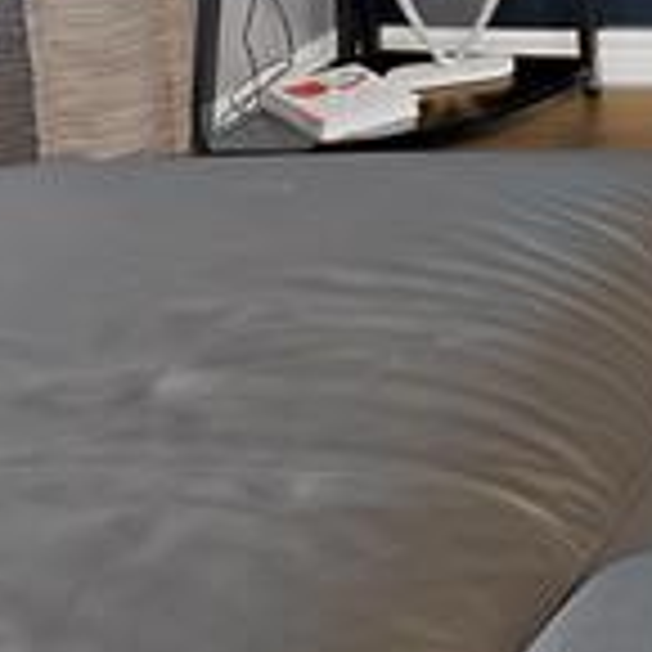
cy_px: -616
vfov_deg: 15.7
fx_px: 1918
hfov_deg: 15.1
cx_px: 1362
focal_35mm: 90
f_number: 9
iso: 640
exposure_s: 1.6
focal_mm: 15
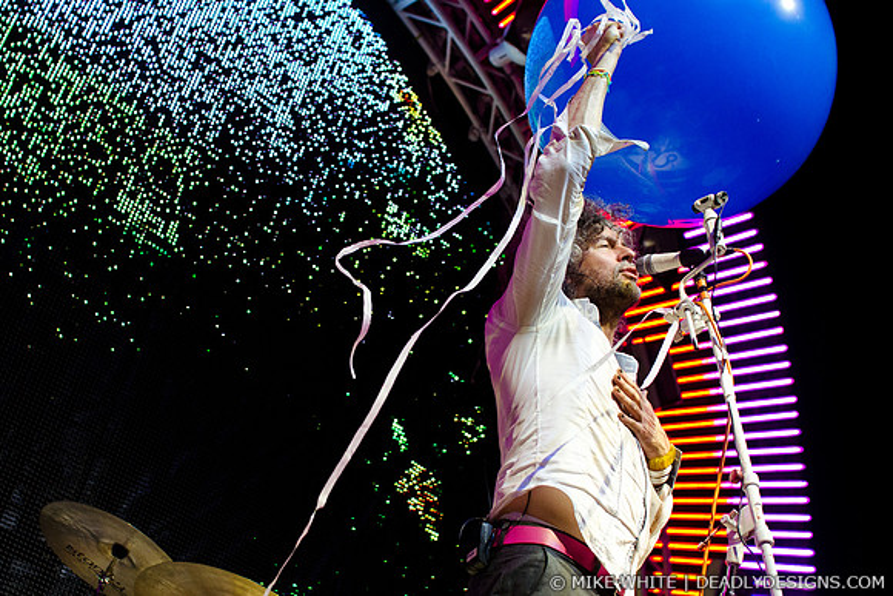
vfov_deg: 29.9
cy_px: 298
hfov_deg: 43.6
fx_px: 1116
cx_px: 446
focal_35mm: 45
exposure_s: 1/640
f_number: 3.5
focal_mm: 30
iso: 1600
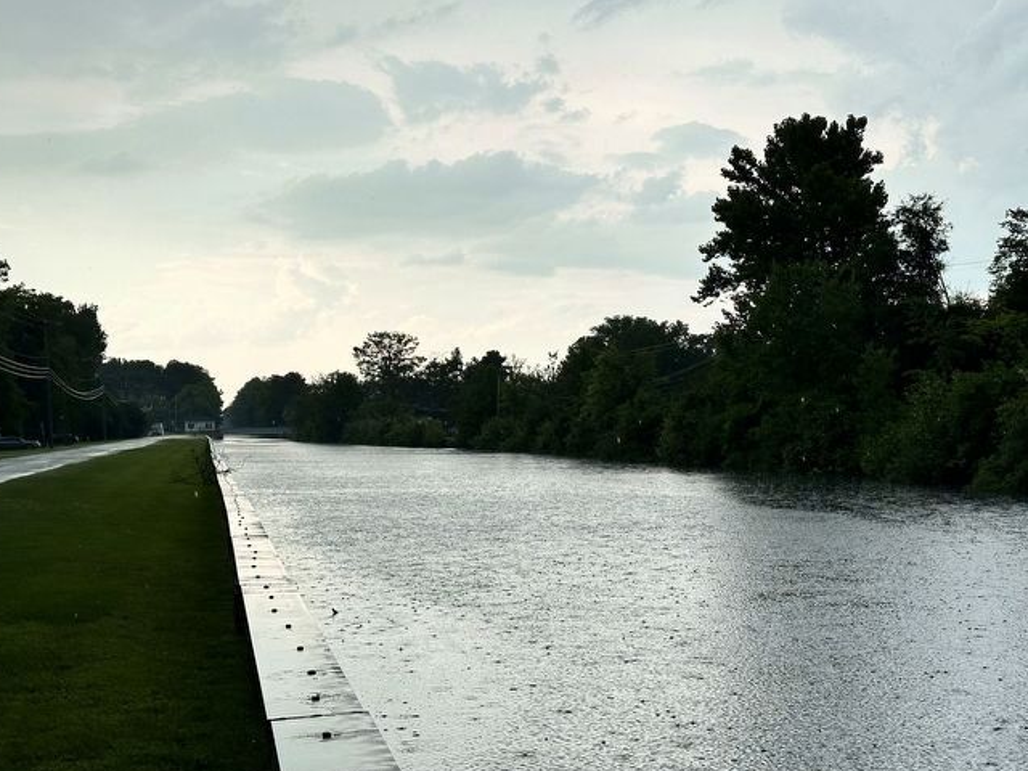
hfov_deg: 32.2
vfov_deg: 24.4
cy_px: 402
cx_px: 541
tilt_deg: -0.1
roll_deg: +0.1
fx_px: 1782
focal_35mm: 60
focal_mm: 6.86
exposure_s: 1/980
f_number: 1.78
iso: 64
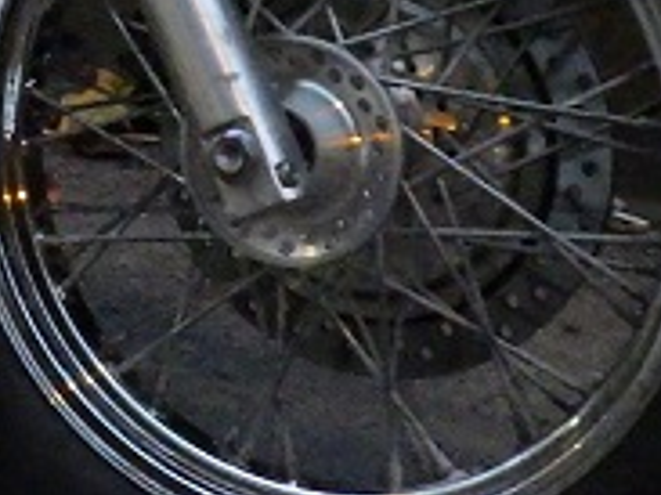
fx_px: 2061
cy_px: -190
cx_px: -260
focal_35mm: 108
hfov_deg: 16.9
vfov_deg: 13.1
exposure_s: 1/20
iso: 1600
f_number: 3.5
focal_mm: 5
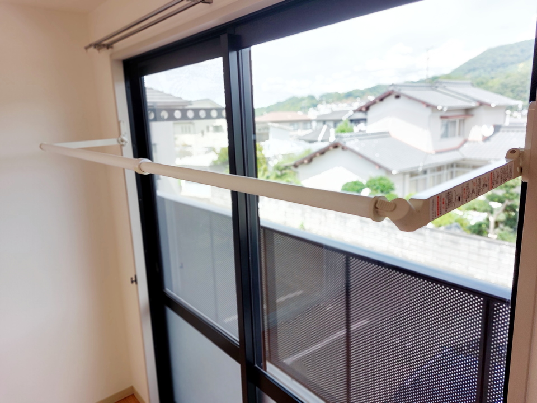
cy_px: 202
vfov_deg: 56.8
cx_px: 268
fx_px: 372
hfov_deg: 71.6
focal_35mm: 24
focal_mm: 5.23
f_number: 1.8
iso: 25
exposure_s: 1/166
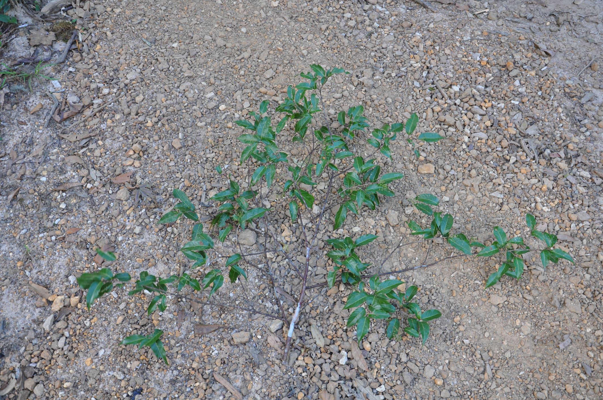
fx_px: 527
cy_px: 200
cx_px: 302
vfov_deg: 41.6
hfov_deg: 59.6
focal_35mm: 32
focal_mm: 21
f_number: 5.6
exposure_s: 1/30
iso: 400
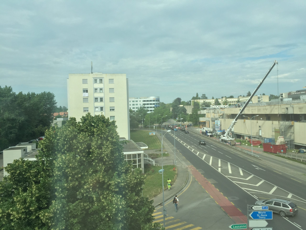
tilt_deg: +0.0
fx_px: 256
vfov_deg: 48.2
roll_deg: +1.5
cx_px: 153
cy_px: 115
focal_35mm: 29
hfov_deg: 61.7
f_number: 2.2
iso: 32
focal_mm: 4.15
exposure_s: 1/898
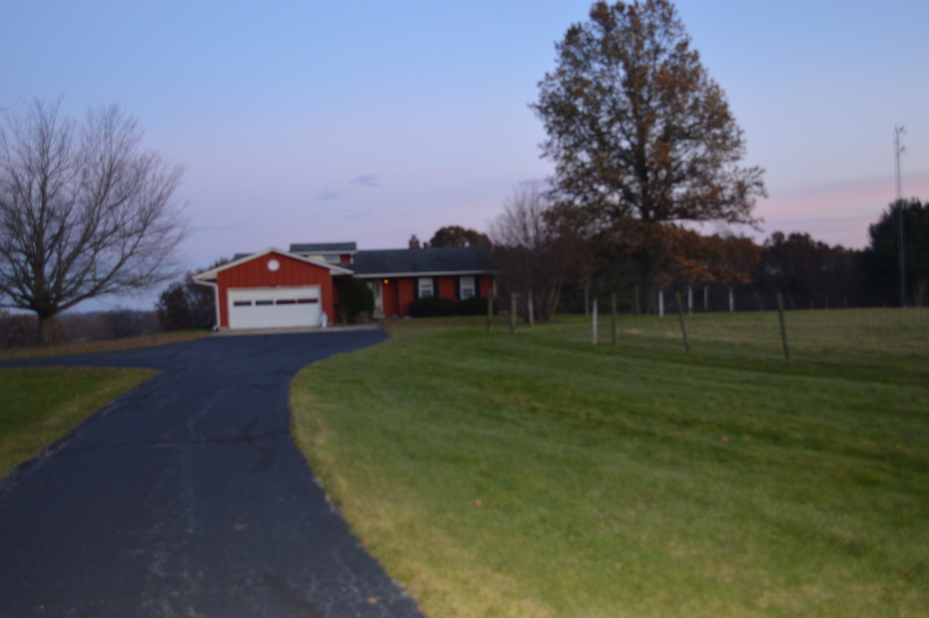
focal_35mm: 36
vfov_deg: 36.8
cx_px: 464
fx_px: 928
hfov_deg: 53.2
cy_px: 309
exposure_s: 1/60
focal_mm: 24
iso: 640
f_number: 4
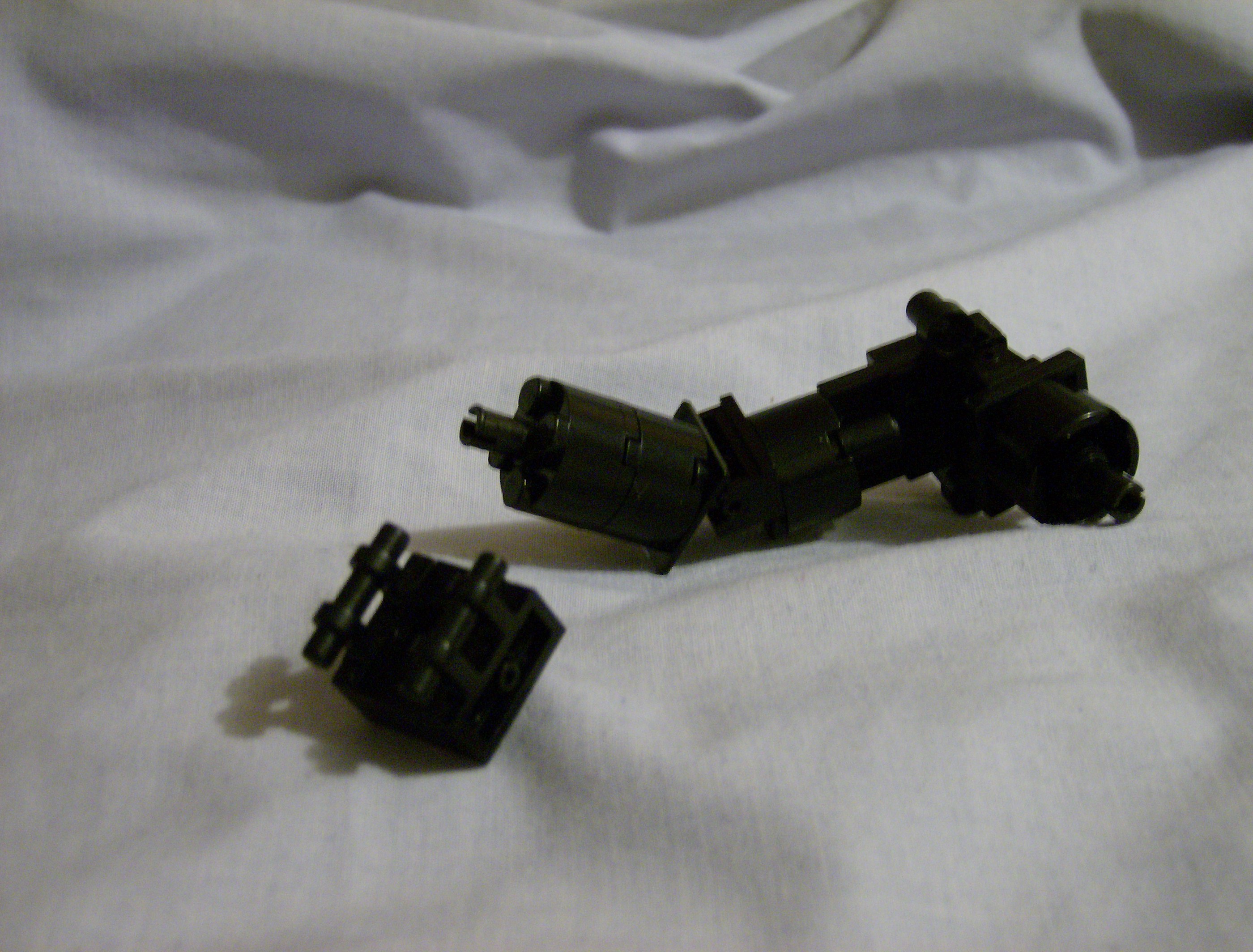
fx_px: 1673
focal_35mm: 46
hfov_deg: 41.1
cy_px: 476
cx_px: 626
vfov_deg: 31.8
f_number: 3.1
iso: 200
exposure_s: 1/8.34
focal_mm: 7.7
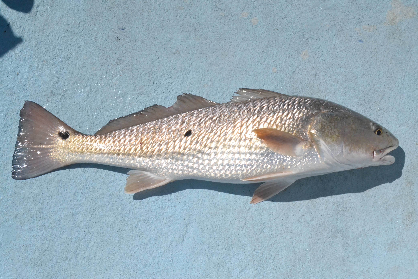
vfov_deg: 28.9
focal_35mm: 46
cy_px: 140
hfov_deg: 42.3
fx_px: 540
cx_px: 209
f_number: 16
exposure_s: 1/4000
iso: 3200
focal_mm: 31
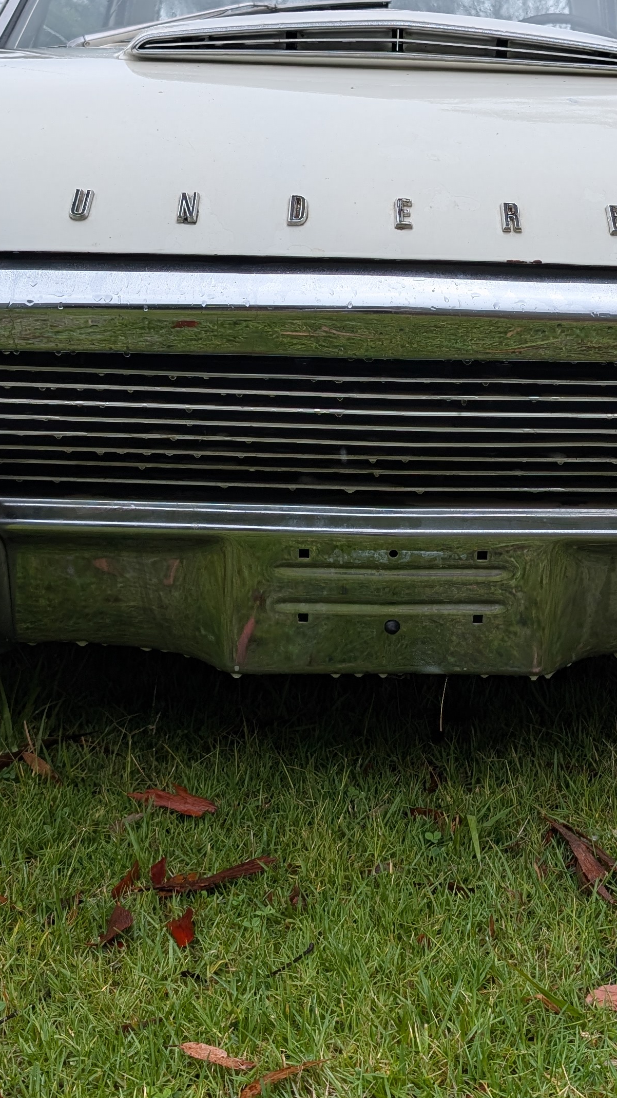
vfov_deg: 41.1
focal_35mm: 50
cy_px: 441
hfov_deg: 23.9
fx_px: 1454
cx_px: 375
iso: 19
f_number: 1.68
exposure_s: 1/897
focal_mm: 6.9
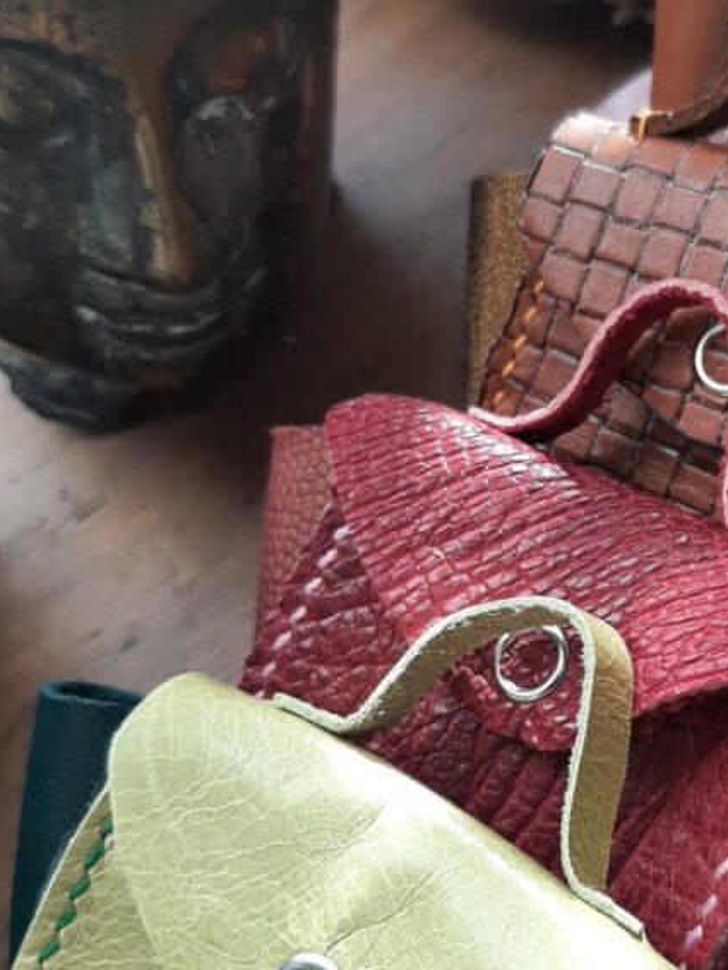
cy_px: 559
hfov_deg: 29.8
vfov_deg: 40.3
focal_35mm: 47
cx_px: 639
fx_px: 1317
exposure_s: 1/101
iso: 40
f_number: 1.7
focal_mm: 3.93
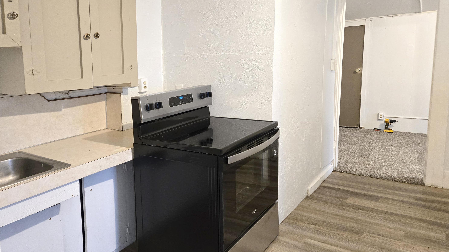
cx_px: 227
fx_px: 310
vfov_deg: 44.3
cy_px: 115
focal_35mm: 26
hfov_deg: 71.9
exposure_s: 1/120
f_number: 1.8
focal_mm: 5.4
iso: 640
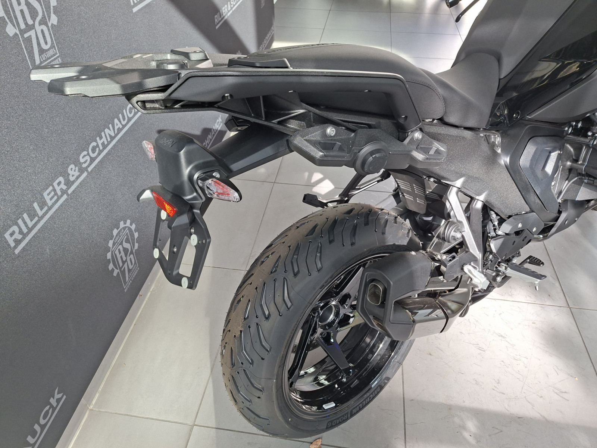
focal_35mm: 23
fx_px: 397
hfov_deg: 73.9
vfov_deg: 58.9
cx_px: 298
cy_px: 224
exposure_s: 1/120
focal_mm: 5.54
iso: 50
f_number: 1.8
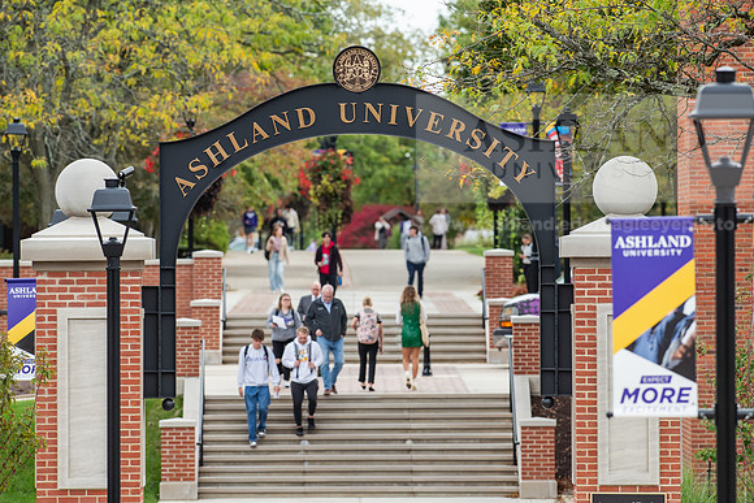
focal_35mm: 300
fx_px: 6285
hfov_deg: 6.9
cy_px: 252
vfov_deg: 4.6
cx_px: 377
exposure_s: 1/500
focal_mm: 300
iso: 400
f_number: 6.3
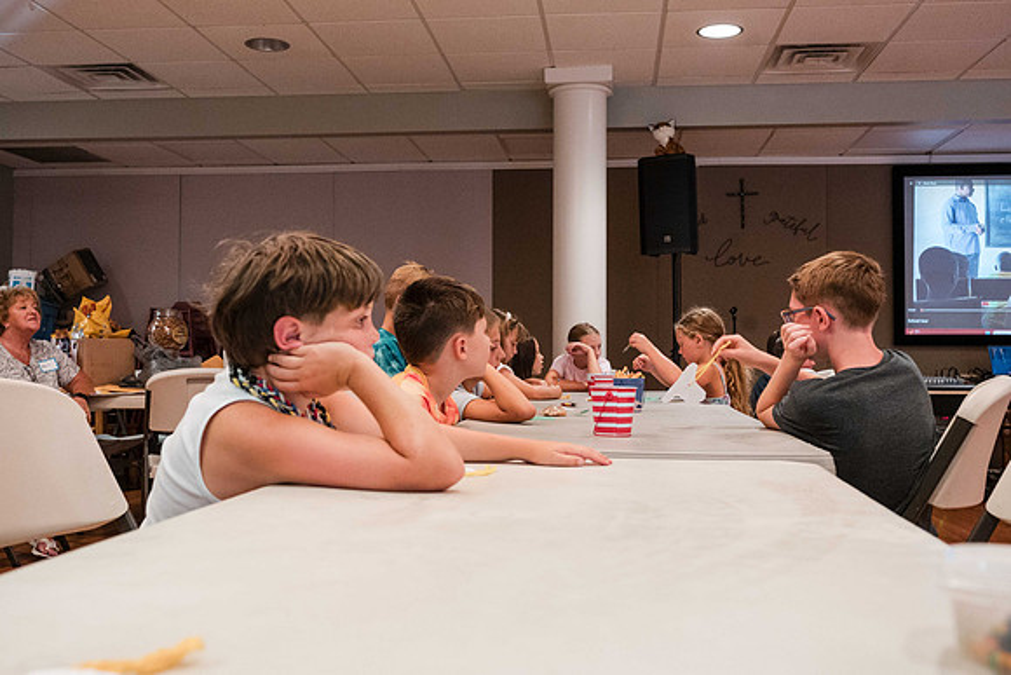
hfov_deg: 50.4
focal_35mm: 38
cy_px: 324
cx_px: 500
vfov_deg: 34.9
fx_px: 1074
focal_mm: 35
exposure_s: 1/125
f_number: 5.6
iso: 6400
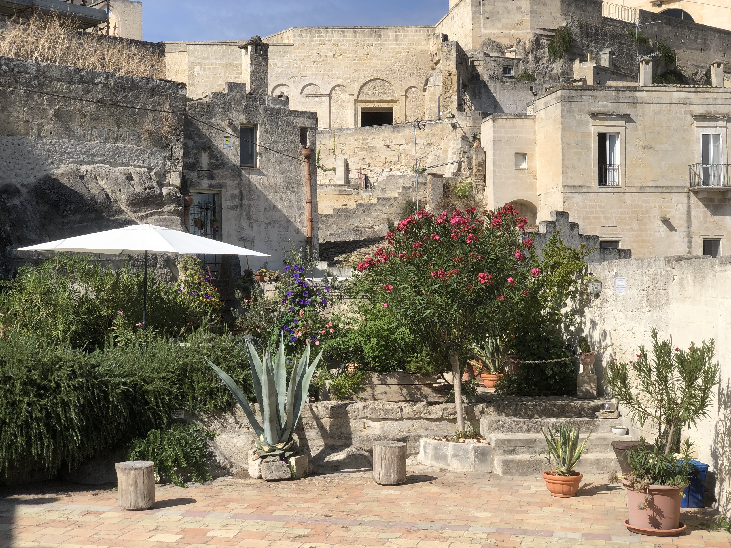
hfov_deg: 36.8
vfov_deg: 28.0
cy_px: 274
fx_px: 1098
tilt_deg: +1.6
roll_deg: +1.3
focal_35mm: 52
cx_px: 366
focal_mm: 6
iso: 16
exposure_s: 1/1389
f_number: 2.4
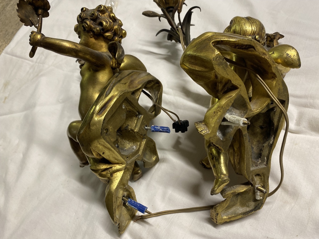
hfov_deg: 67.3
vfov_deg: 53.1
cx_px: 160
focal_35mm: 26
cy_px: 120
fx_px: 240
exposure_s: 1/50
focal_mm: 4.25
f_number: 1.8
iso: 125
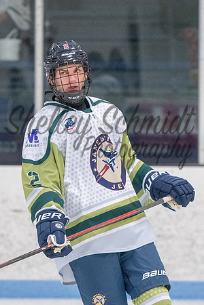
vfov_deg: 5.0
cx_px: 71
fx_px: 3495
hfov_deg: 3.3
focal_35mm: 411
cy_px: 124
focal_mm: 150
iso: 2000
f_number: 3.5
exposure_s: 1/800
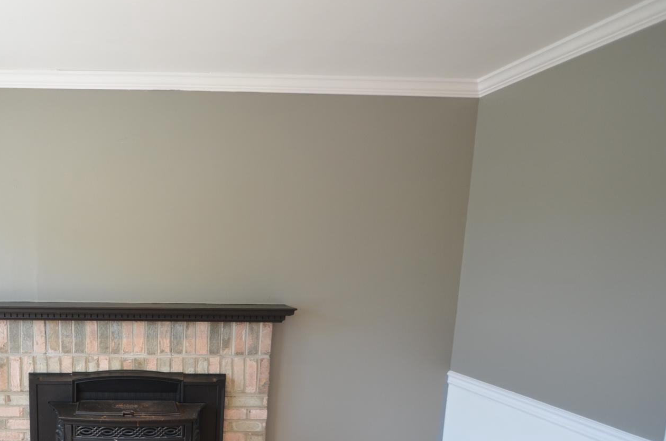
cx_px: 149
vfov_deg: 46.8
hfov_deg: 63.0
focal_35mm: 27
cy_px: 311
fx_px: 495
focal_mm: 11
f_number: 4
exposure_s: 1/60
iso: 400
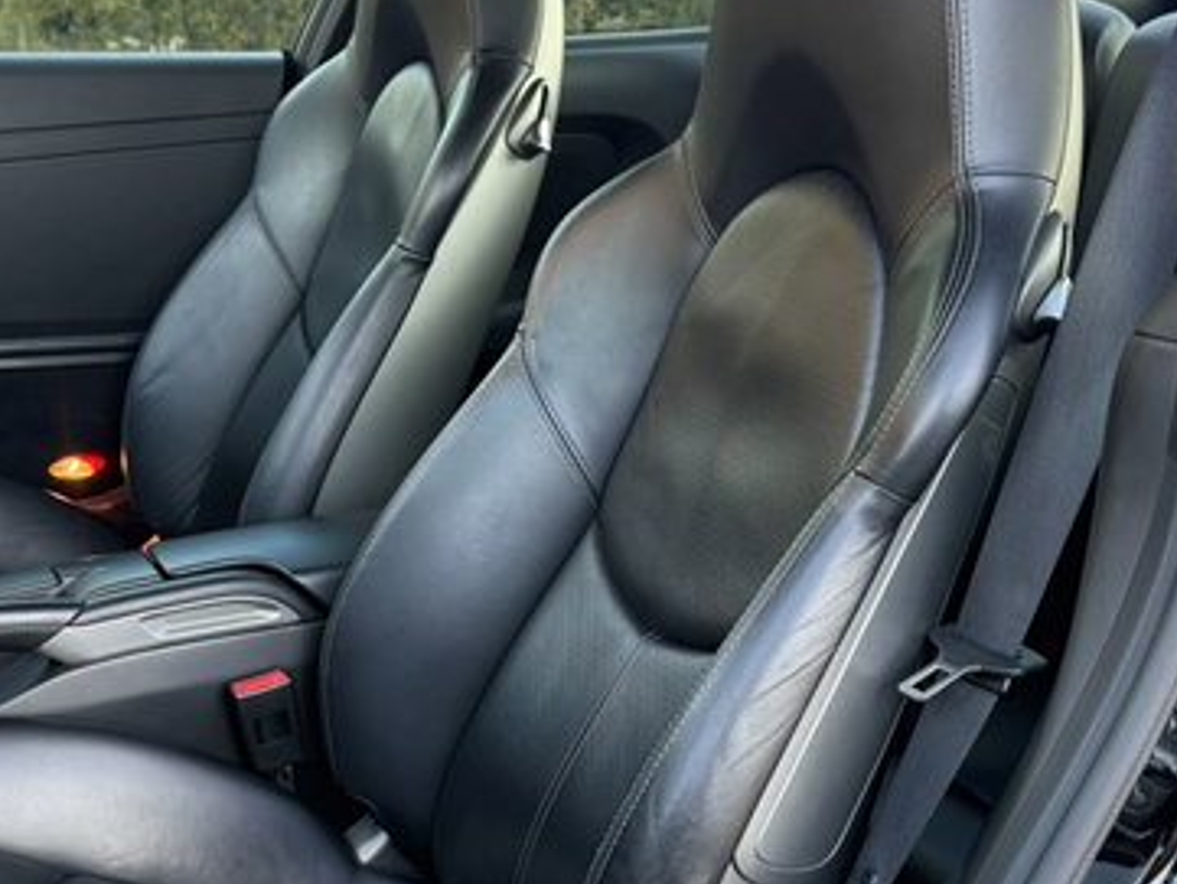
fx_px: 1735
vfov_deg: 28.5
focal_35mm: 51
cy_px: 535
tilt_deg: -16.5
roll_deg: -2.1
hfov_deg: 37.1
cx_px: 404
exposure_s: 1/64
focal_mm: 6.76
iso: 200
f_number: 1.78
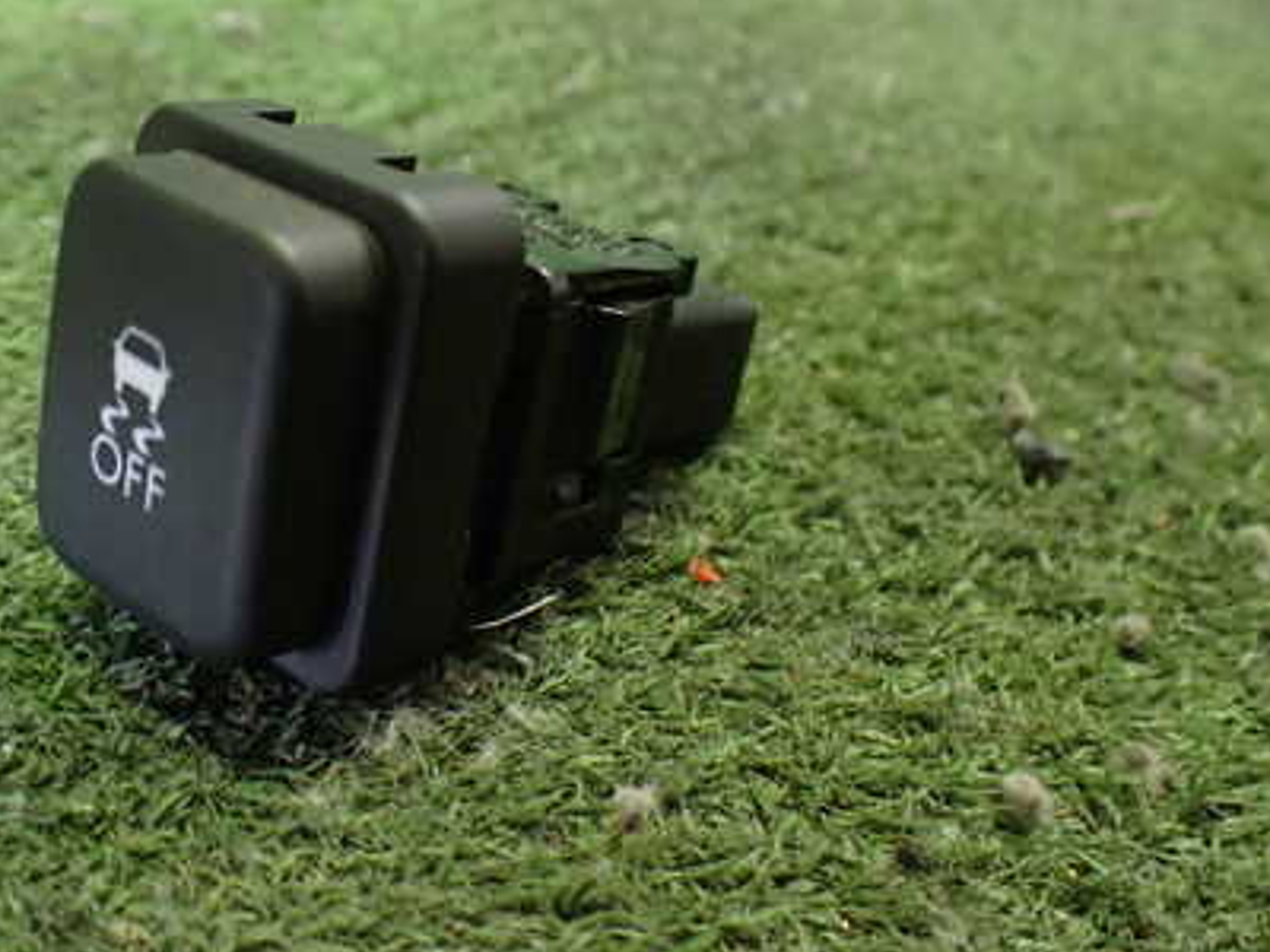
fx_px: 1651
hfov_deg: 41.3
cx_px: 381
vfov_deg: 32.0
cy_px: 330
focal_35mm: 45
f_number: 2.3
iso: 1000
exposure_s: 1/30
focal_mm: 5.4
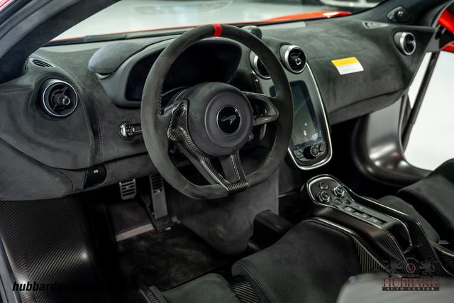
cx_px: 227
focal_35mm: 38
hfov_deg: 50.7
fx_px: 479
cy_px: 152
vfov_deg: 35.1
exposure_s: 1/60
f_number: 4
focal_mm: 38
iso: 2500
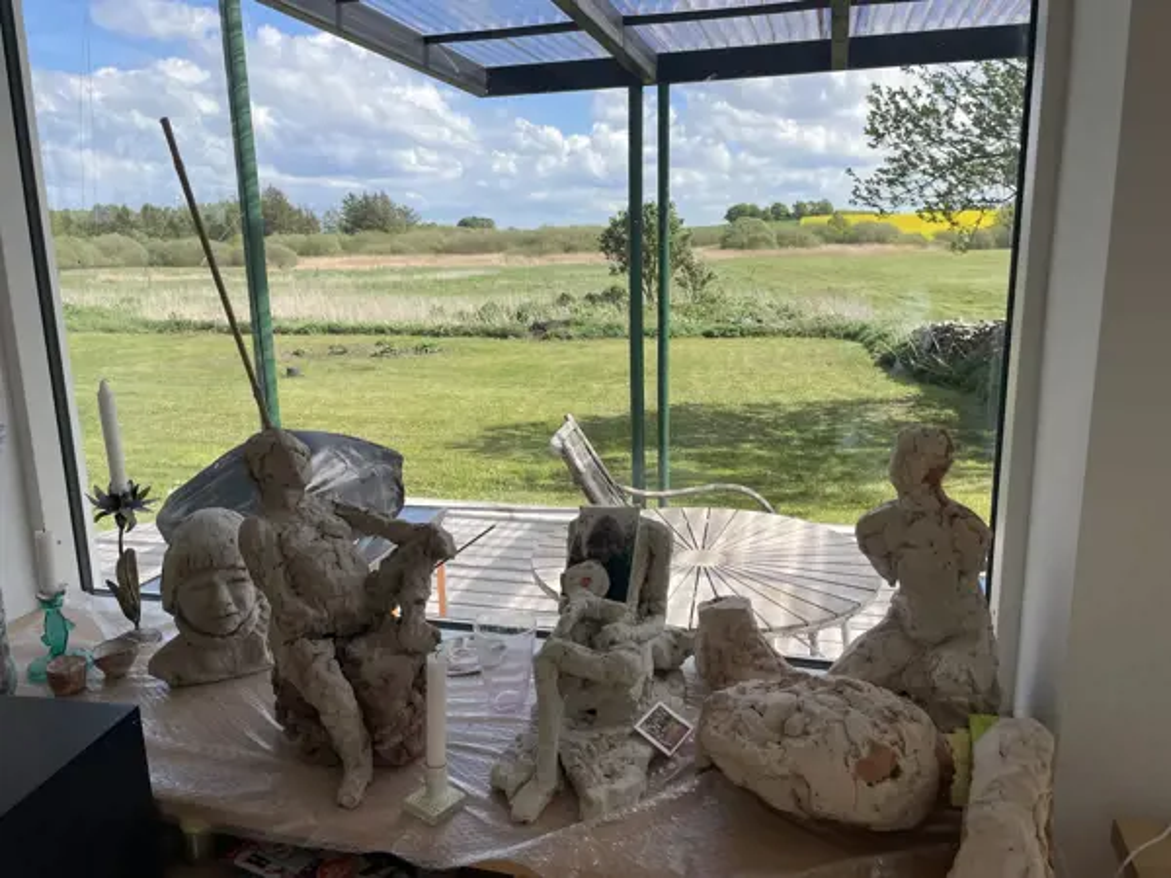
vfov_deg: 53.1
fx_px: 880
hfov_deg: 67.3
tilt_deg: -12.6
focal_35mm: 26
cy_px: 439
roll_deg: +1.5
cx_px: 586
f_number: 1.6
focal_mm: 4.2
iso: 32
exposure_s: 1/2053
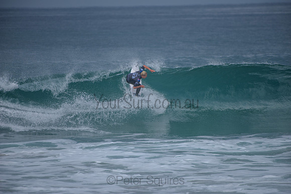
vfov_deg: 2.8
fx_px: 4042
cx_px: 146
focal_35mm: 500
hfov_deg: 4.1
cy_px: 97
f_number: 5.6
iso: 180
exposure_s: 1/2000
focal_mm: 500
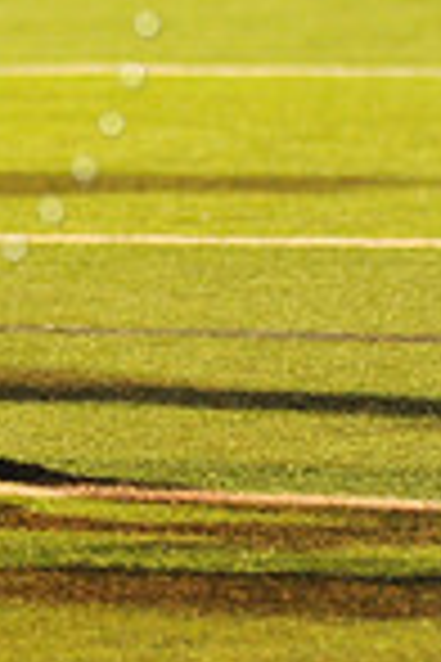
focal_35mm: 790
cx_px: -261
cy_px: -72
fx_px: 14515
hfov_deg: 1.7
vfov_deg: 2.6
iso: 5000
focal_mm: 200
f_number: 3.2
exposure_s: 1/320
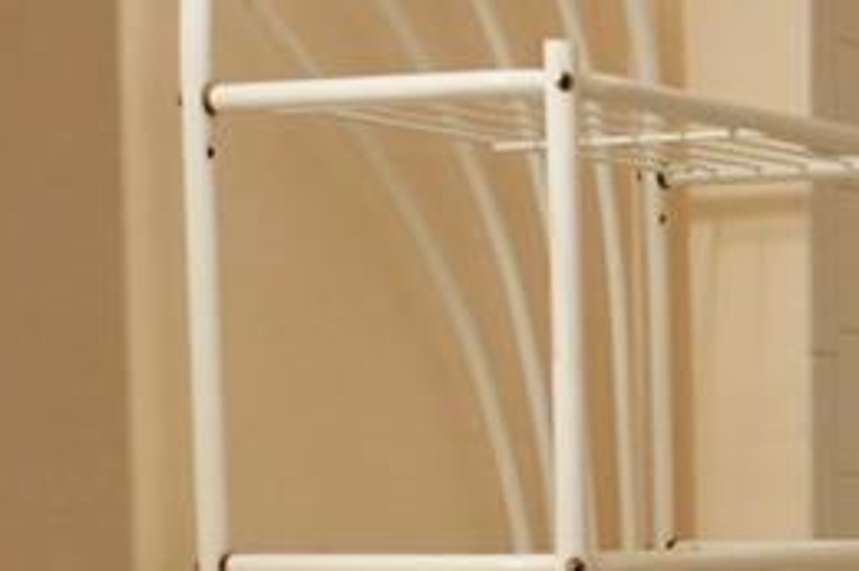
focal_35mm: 142
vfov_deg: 9.4
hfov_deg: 13.8
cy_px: 786
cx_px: 1183
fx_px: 3386
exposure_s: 1/160
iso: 1600
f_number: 4
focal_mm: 24
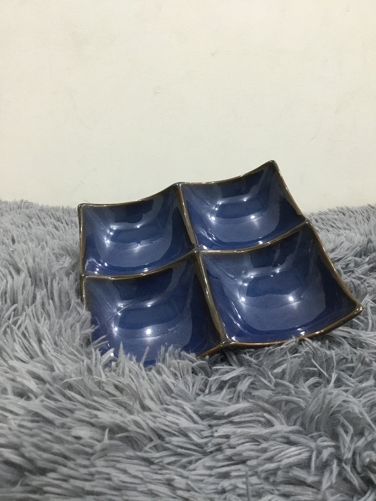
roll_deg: -1.0
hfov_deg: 45.4
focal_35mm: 31
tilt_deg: -15.9
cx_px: 188
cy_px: 250
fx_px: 449
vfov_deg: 58.4
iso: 160
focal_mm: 3.3
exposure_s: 1/30
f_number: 2.4
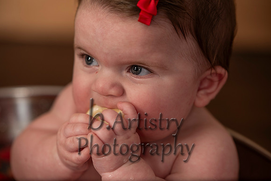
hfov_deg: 10.3
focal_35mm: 200
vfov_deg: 6.9
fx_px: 1506
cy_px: 90
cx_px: 136
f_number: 3.5
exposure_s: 1/250
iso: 125
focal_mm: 200
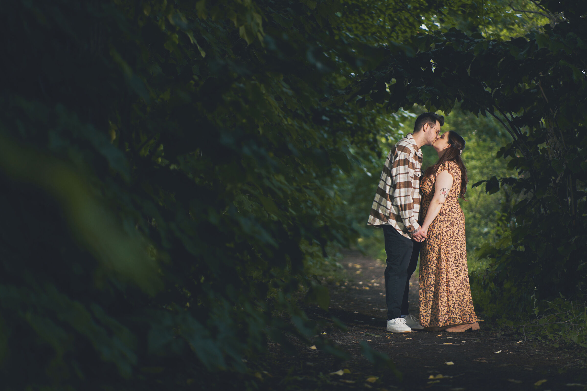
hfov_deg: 23.9
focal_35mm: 85
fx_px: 1386
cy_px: 196
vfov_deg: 16.1
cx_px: 294
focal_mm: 85
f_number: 1.8
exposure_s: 1/1000
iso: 100
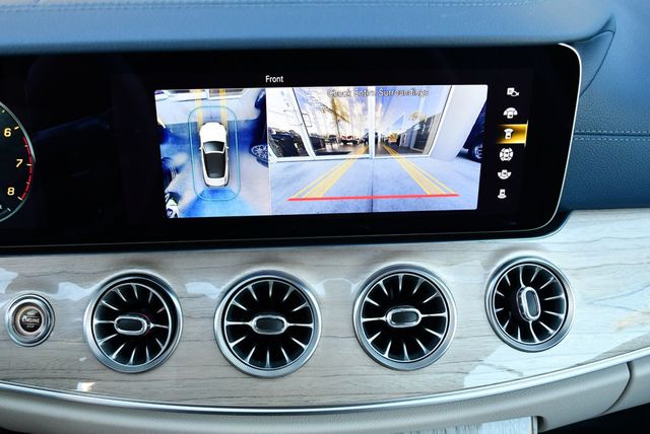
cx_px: 325
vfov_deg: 36.9
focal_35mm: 36
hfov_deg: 53.1
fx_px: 651
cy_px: 217
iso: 800
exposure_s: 1/250
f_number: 3.5
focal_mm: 18
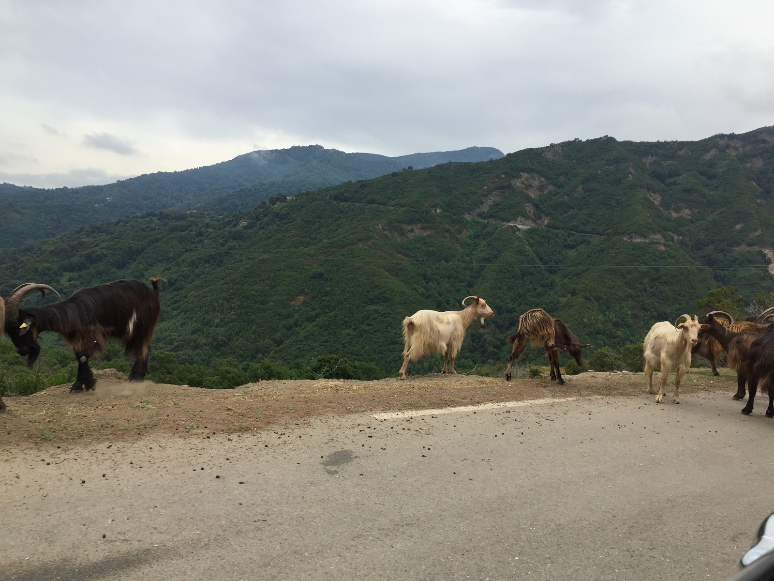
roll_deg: -4.0
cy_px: 290
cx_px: 387
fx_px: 648
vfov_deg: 48.2
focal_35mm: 29
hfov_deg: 61.7
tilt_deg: -6.6
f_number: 2.2
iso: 32
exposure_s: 1/824
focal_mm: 4.15
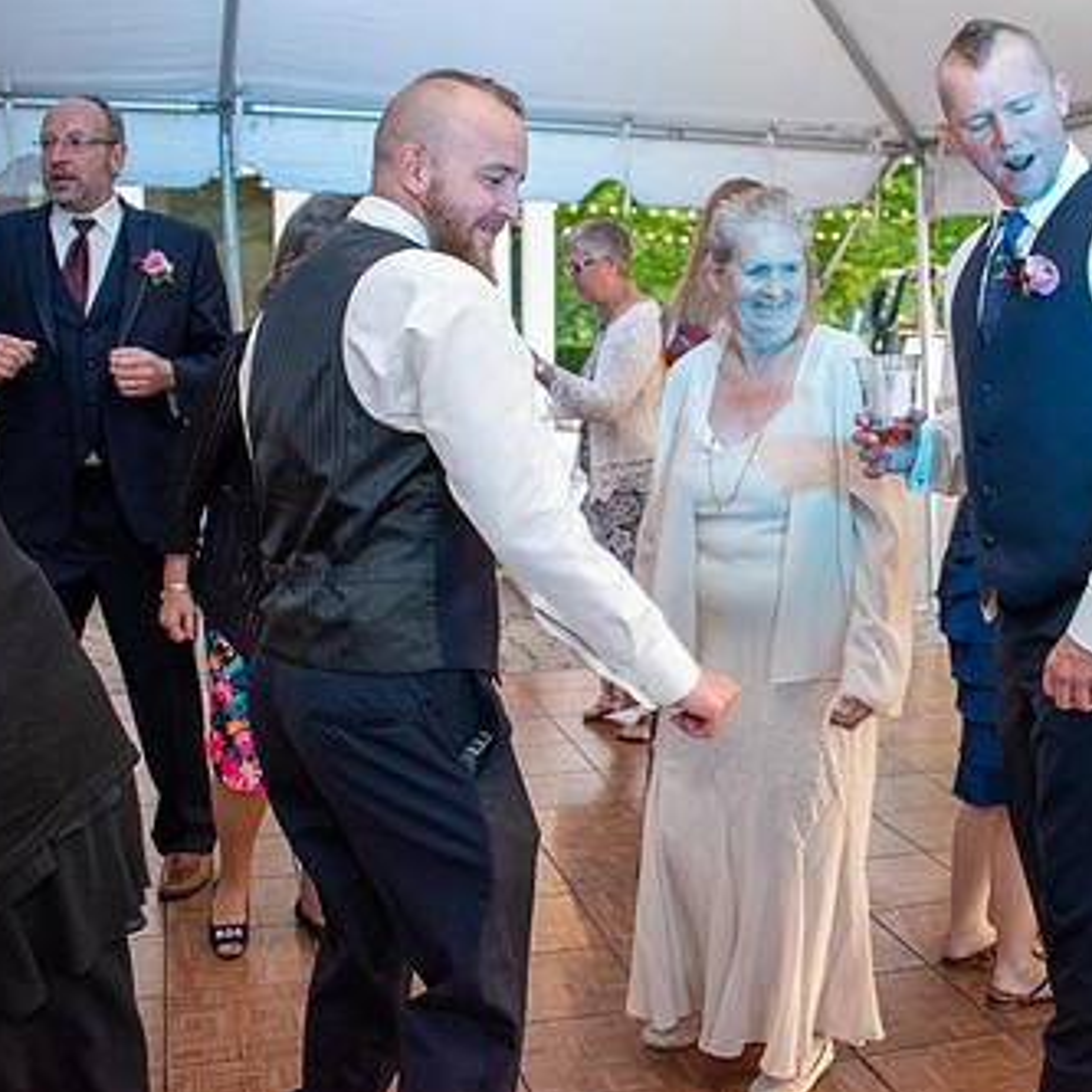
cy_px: 472
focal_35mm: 40
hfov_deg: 41.5
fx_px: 1428
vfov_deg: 41.8
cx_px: 695
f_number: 3.5
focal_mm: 18
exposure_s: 1/60
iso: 1000
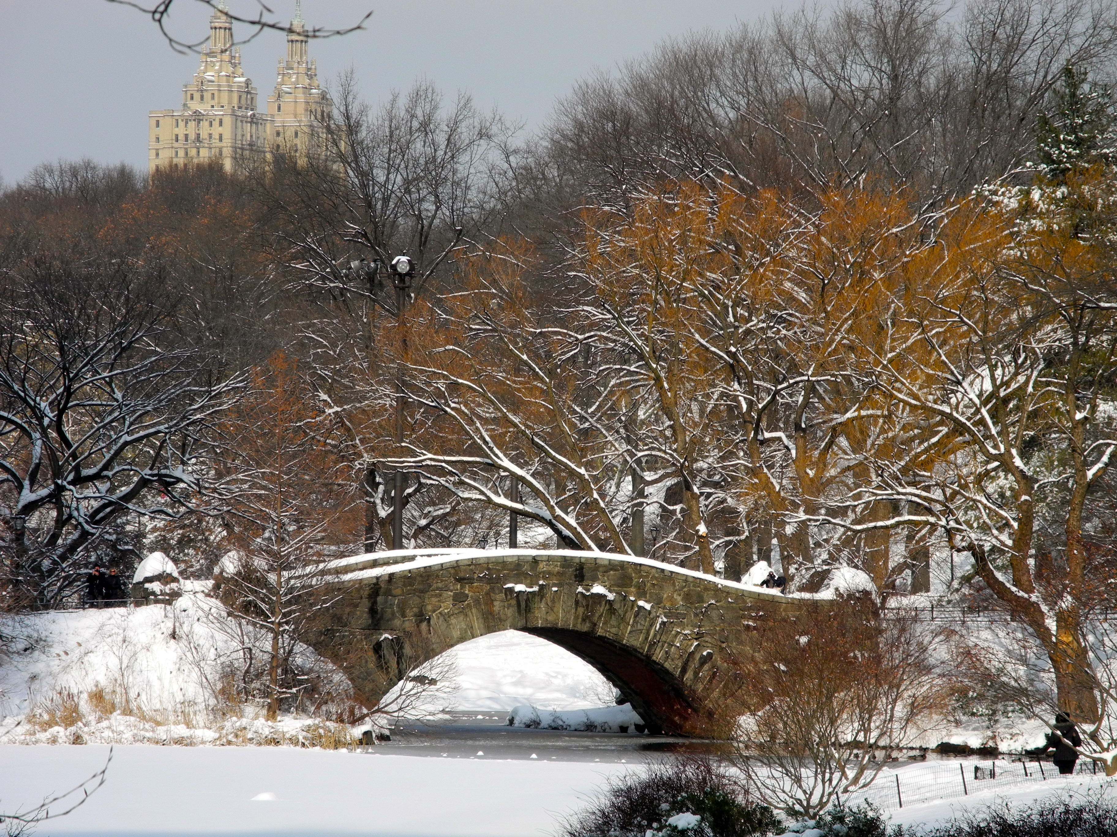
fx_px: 6454
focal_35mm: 200
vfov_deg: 7.4
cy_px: 418
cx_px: 558
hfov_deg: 9.9
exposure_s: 1/608
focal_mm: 42.6
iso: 100
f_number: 5.6
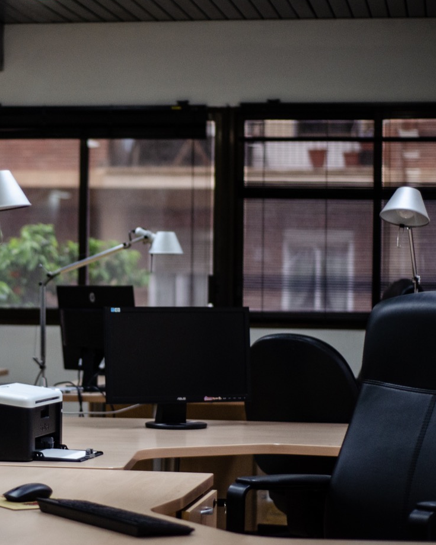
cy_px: 271
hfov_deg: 14.3
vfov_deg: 17.9
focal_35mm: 107
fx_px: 1726
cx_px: 59
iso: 800
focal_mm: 50
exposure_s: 1/125
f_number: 2
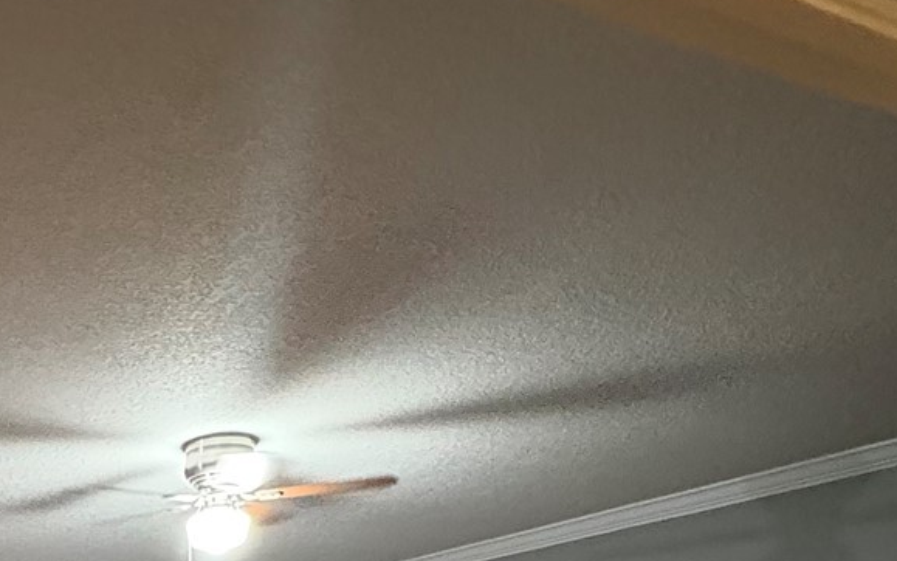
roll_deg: +2.4
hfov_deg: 40.9
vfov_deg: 23.1
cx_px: -36
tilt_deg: -8.8
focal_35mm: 41
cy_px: 907
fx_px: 1002
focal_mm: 2.22
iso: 1000
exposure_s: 1/40
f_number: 2.2
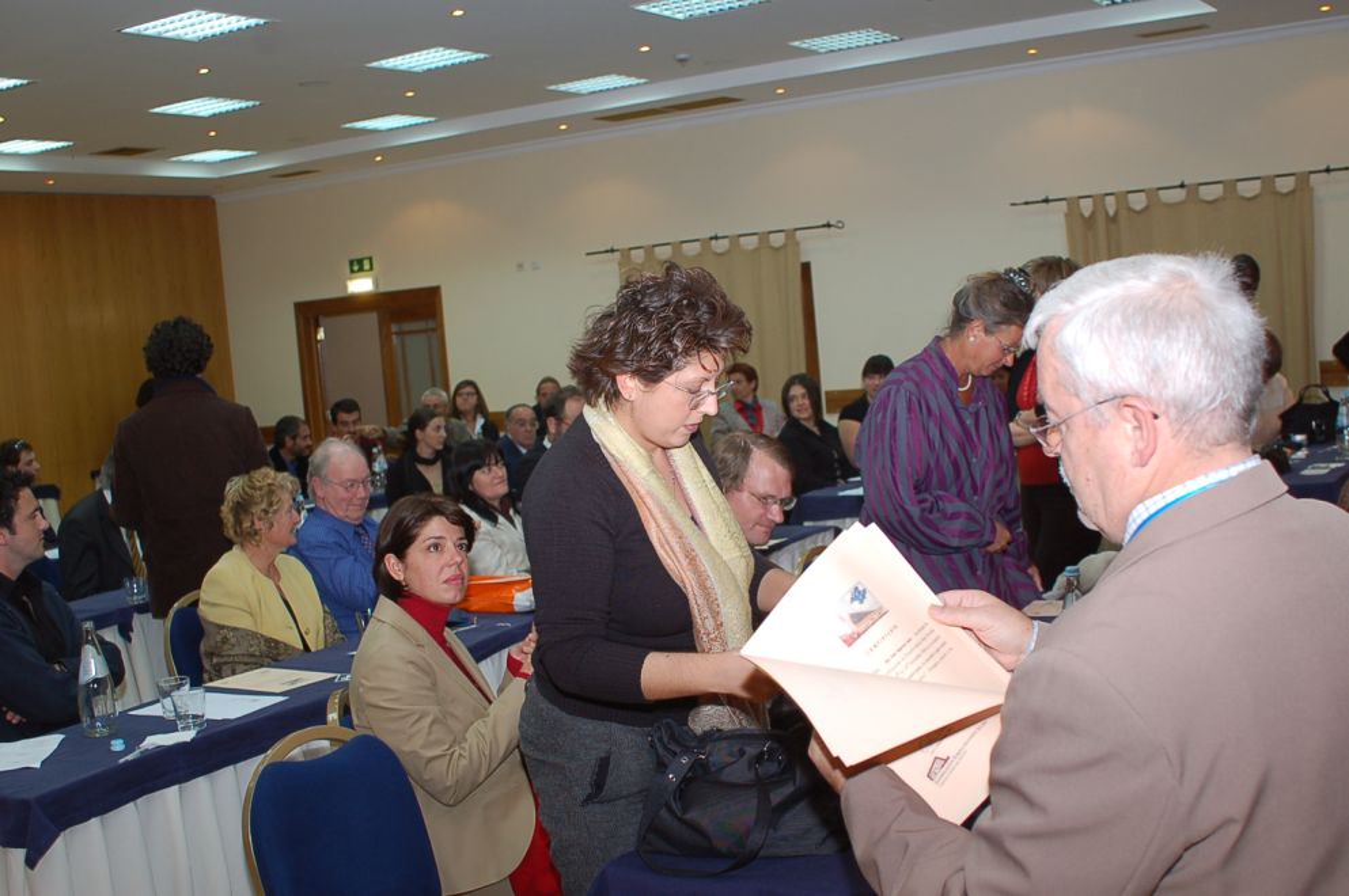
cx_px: 674
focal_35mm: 42
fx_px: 1572
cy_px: 448
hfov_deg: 46.4
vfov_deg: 31.8
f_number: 4
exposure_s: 1/60
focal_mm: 28
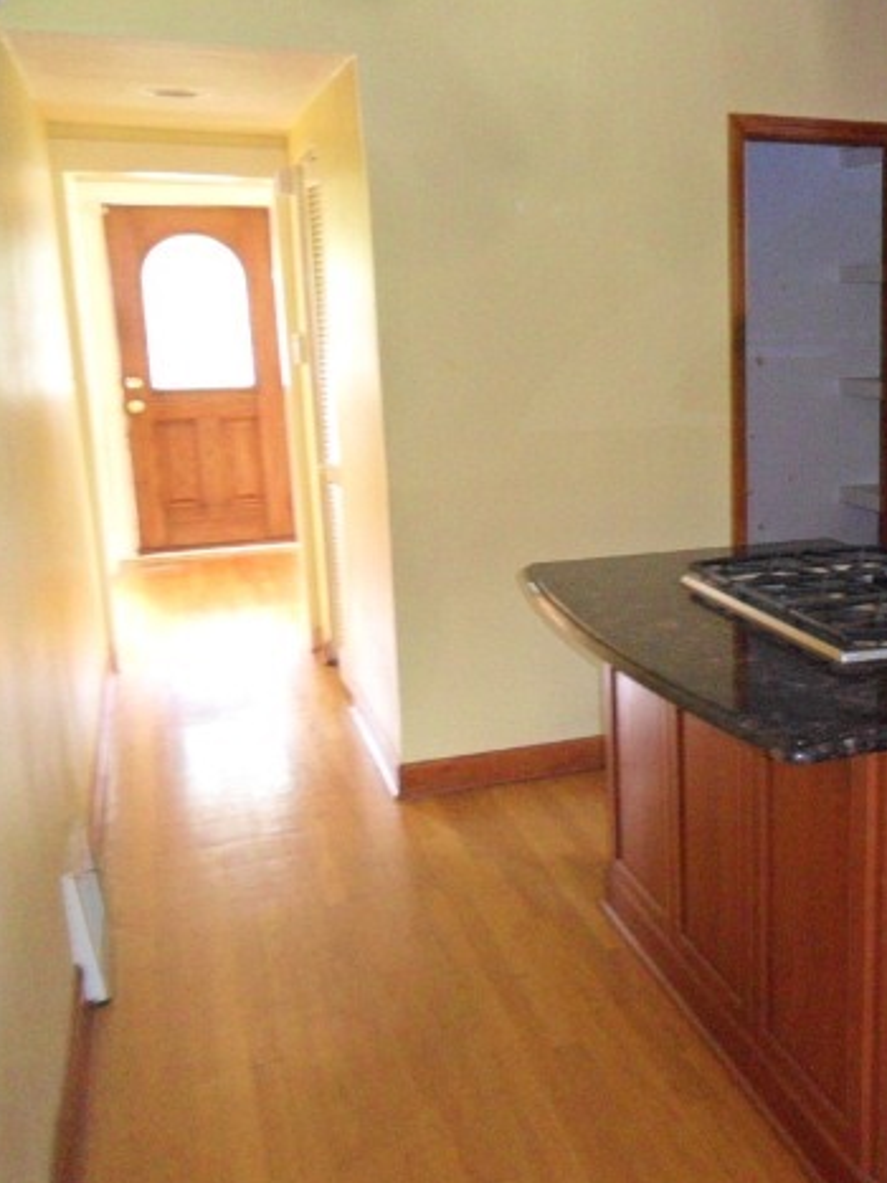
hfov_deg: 36.3
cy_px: 583
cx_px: 798
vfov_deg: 50.1
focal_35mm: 37
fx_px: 1265
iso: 400
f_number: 3.5
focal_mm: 4.9
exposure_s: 1/15
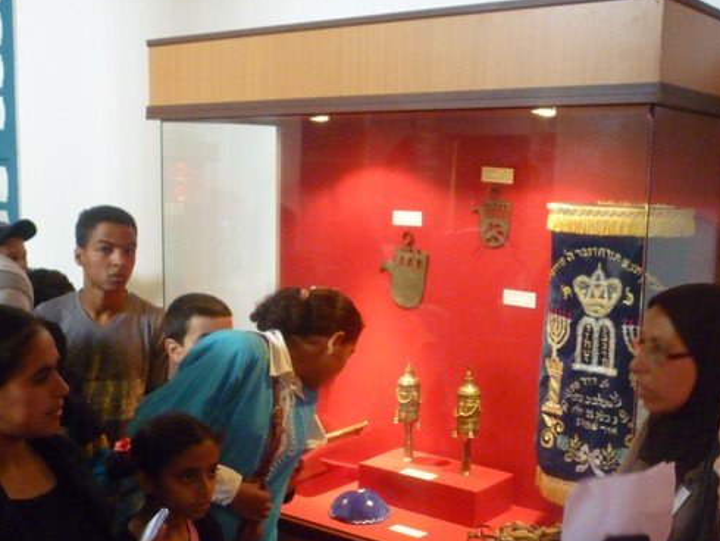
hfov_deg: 40.4
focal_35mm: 47
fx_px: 978
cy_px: 332
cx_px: 398
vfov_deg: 30.8
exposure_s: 1/25
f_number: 3.7
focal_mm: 6.3
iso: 800
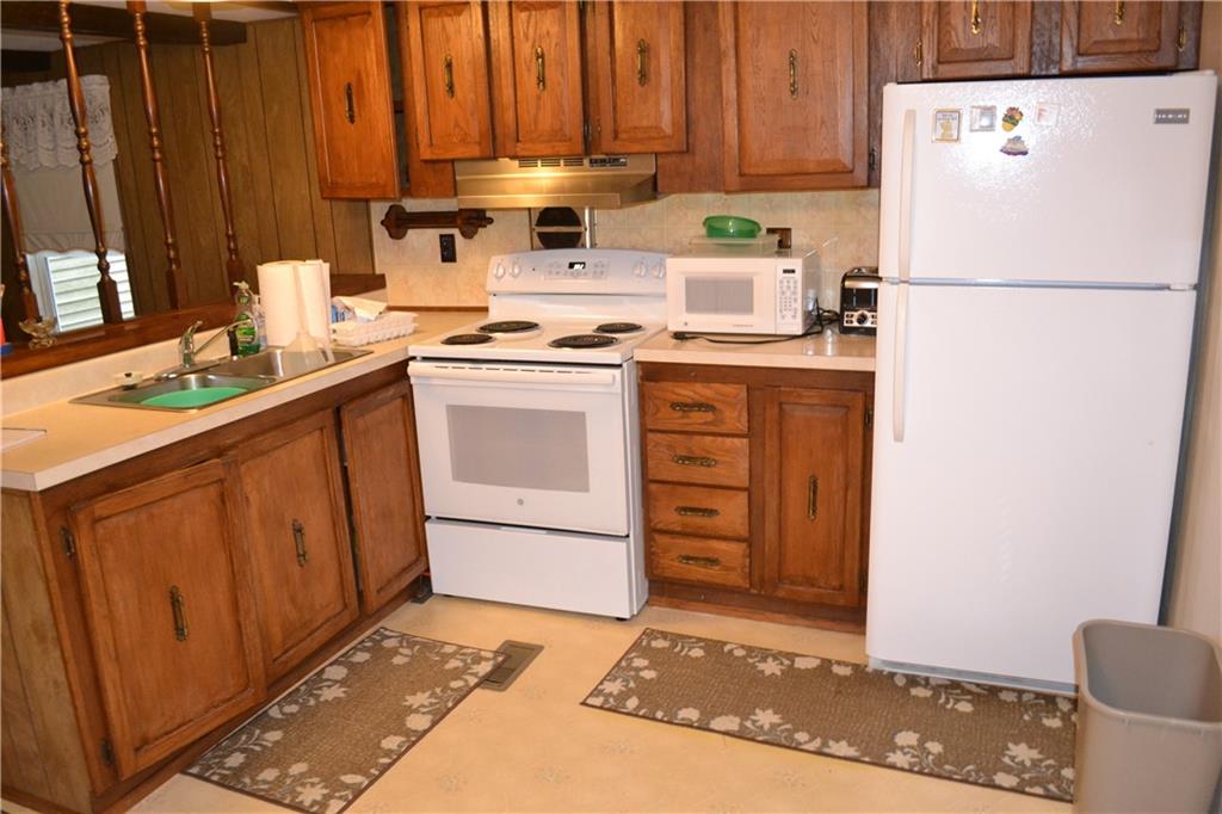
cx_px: 611
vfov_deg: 47.9
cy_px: 407
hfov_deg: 67.4
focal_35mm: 27
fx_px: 916
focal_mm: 18
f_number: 3.5
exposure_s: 1/60
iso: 2000
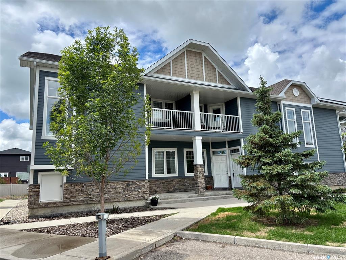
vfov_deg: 53.1
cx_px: 173
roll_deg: +2.0
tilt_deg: +9.8
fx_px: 260
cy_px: 130
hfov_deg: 67.3
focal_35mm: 26
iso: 50
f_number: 1.6
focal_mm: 5.96
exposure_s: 1/2342
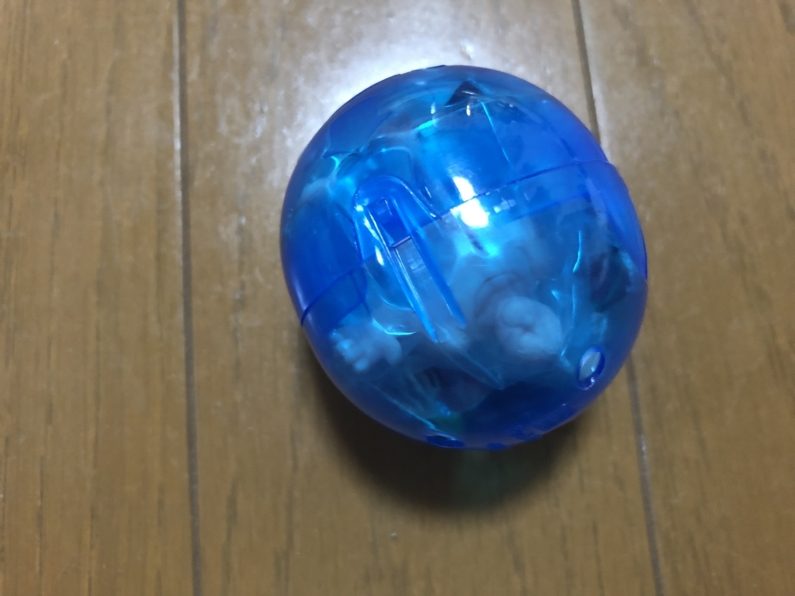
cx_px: 398
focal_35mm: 29
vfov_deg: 48.2
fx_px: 666
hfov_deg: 61.7
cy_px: 298
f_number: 1.8
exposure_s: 1/5
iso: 100
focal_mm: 3.99
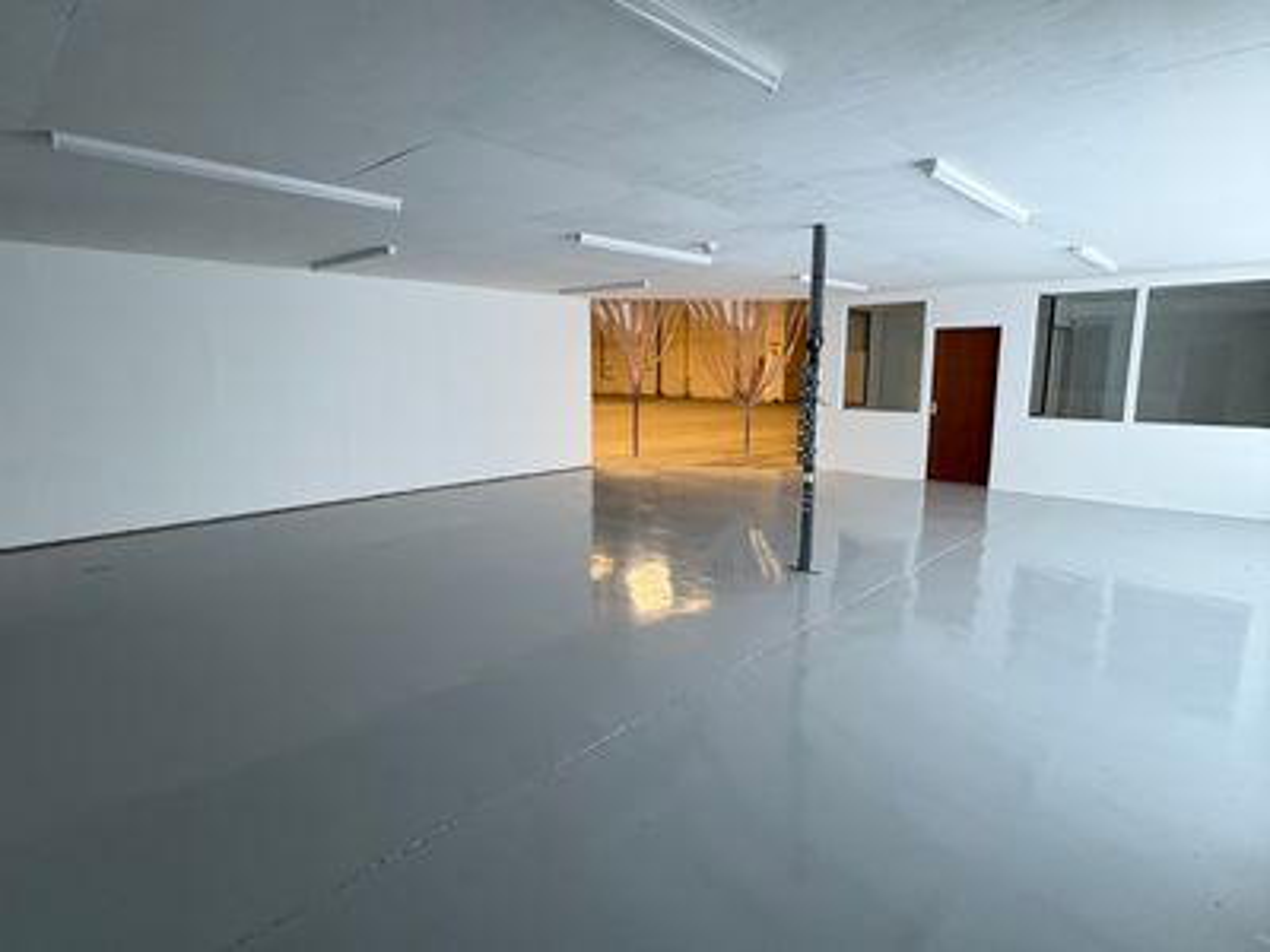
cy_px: 476
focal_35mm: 14
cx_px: 635
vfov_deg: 85.7
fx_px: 514
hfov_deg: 102.1
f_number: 2.2
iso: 160
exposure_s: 1/50
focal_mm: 2.22
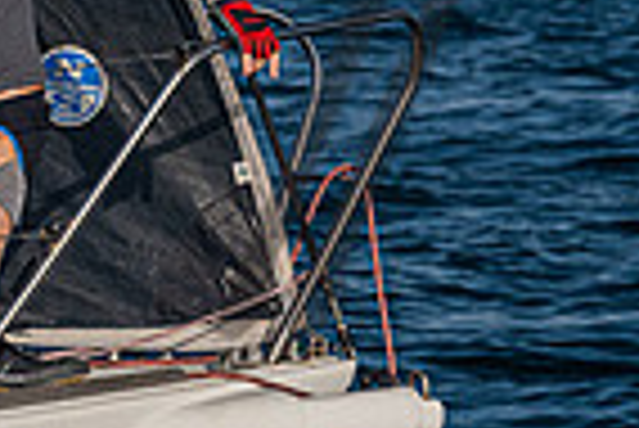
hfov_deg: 4.4
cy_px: -286
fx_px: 8333
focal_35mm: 469
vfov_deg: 2.9
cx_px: 18
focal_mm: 115
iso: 400
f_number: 6.3
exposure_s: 1/2000
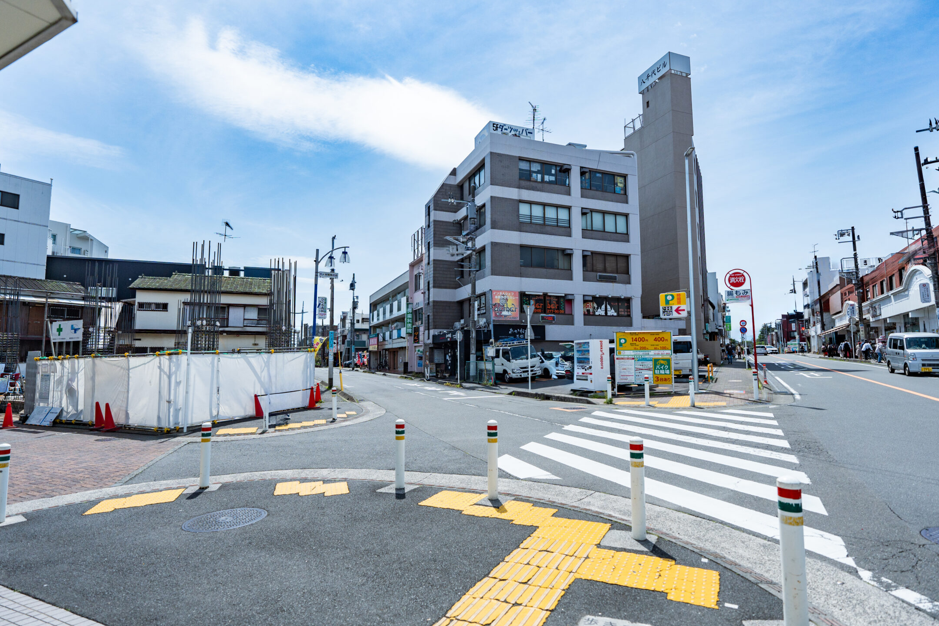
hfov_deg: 86.9
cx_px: 470
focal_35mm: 19
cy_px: 318
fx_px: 496
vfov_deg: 64.5
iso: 100
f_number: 2.8
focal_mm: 16
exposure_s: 1/8000
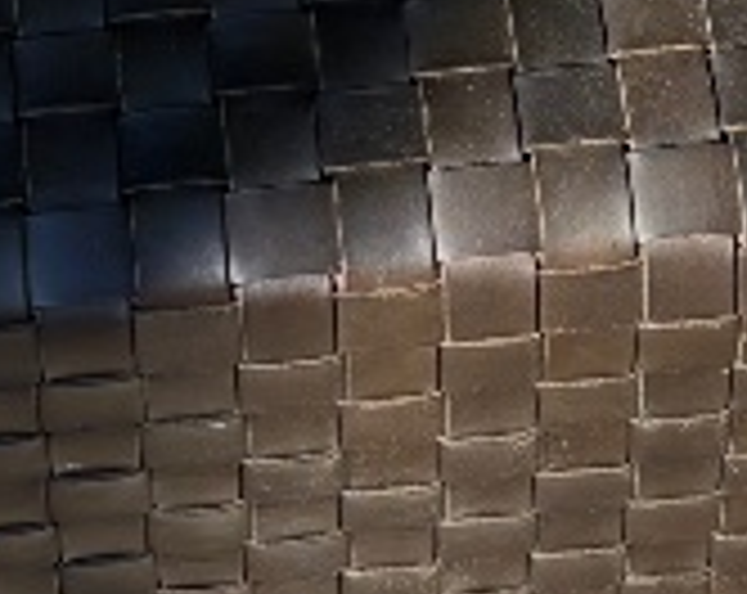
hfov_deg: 10.5
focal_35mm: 184
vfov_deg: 8.1
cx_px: 261
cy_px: -405
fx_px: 4058
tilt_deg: -47.4
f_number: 1.6
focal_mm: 5.96
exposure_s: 1/1418
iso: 50
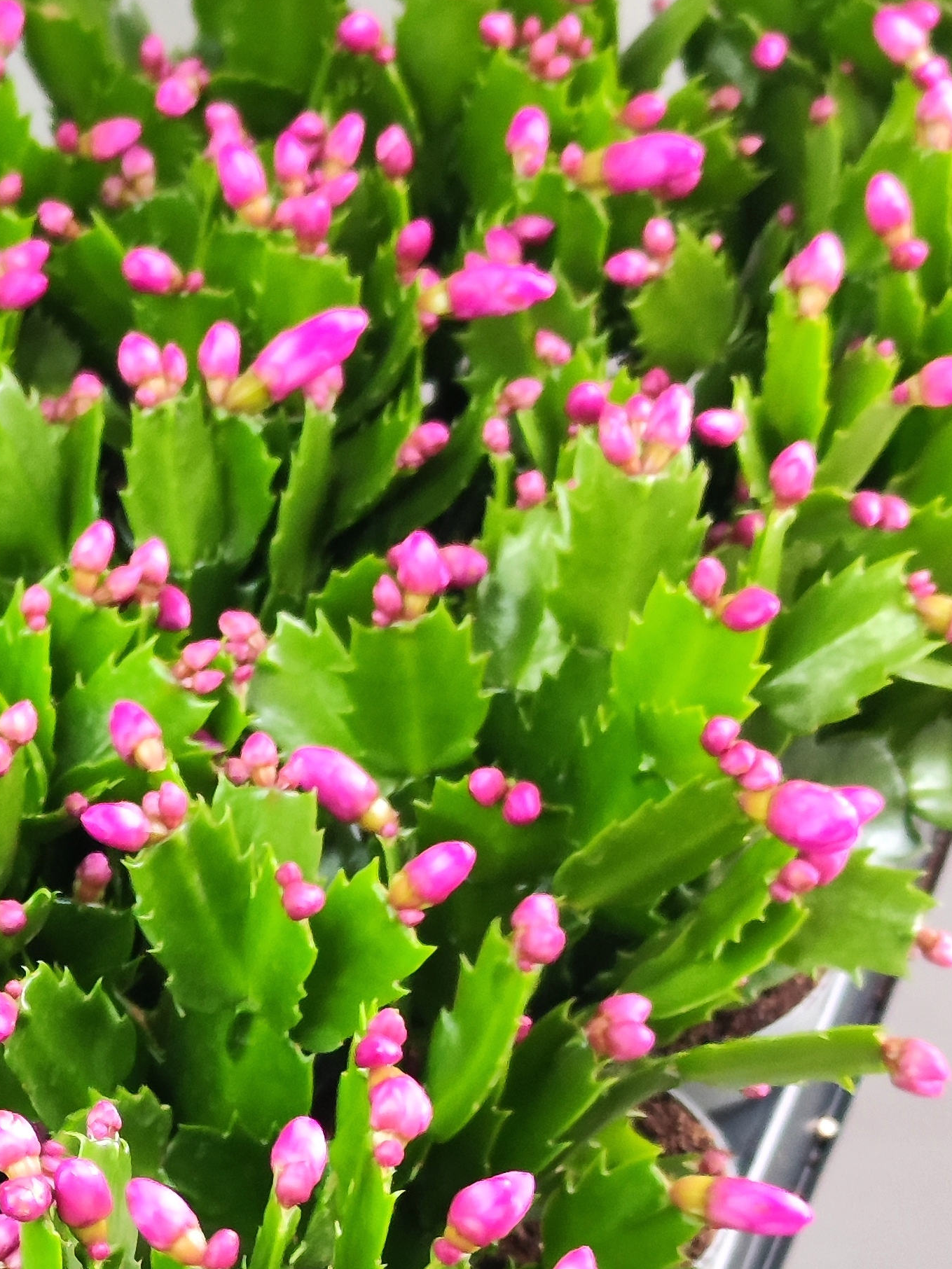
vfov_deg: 35.2
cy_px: 1074
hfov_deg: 26.1
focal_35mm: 52
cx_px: -61
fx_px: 1907
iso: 1586
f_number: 1.69
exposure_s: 1/39.7
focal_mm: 7.01
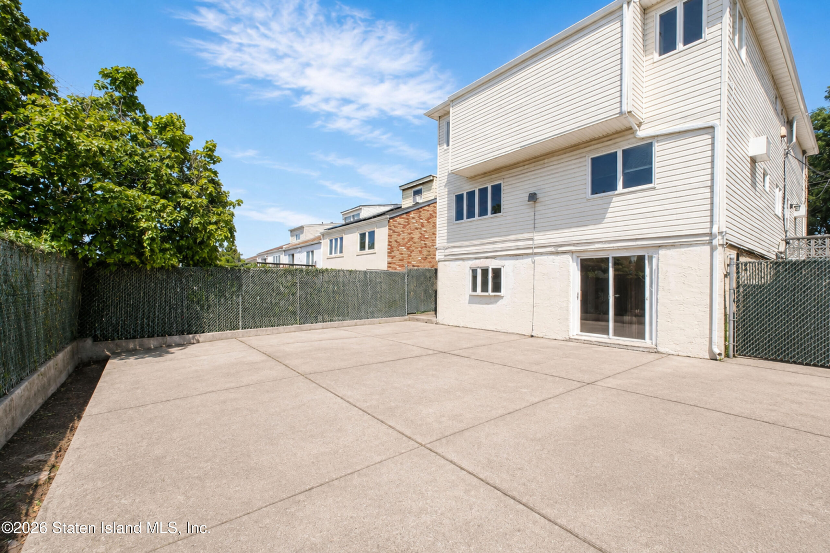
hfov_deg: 100.4
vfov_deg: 77.3
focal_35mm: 15
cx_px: 415
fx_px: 346
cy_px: 276
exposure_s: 1/80
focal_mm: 10
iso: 160
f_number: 13
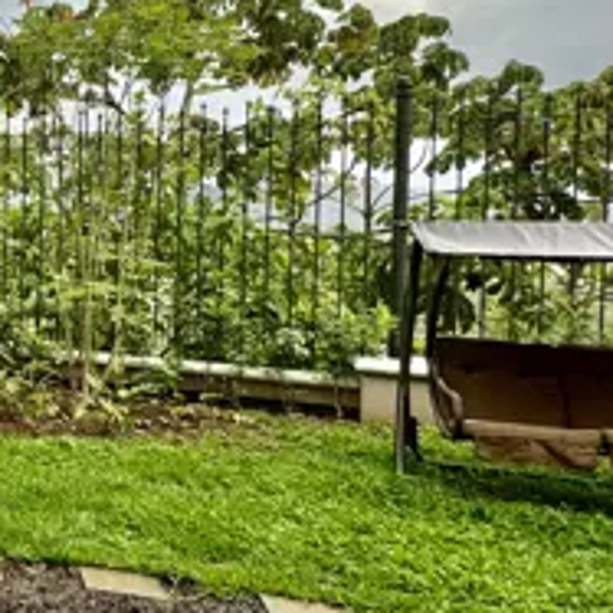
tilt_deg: -1.2
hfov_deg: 25.4
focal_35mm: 42
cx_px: -382
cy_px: 223
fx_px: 841
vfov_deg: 39.7
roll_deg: +0.8
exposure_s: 1/297
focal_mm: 2.22
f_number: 2.2
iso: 40
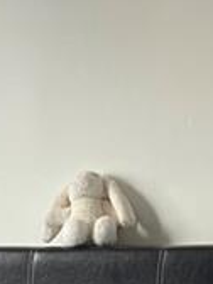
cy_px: 737
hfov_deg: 7.8
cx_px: -152
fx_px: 1526
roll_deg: +1.9
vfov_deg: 9.2
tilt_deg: -19.2
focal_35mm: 186
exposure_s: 1/120
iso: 125
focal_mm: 5.7
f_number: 1.5
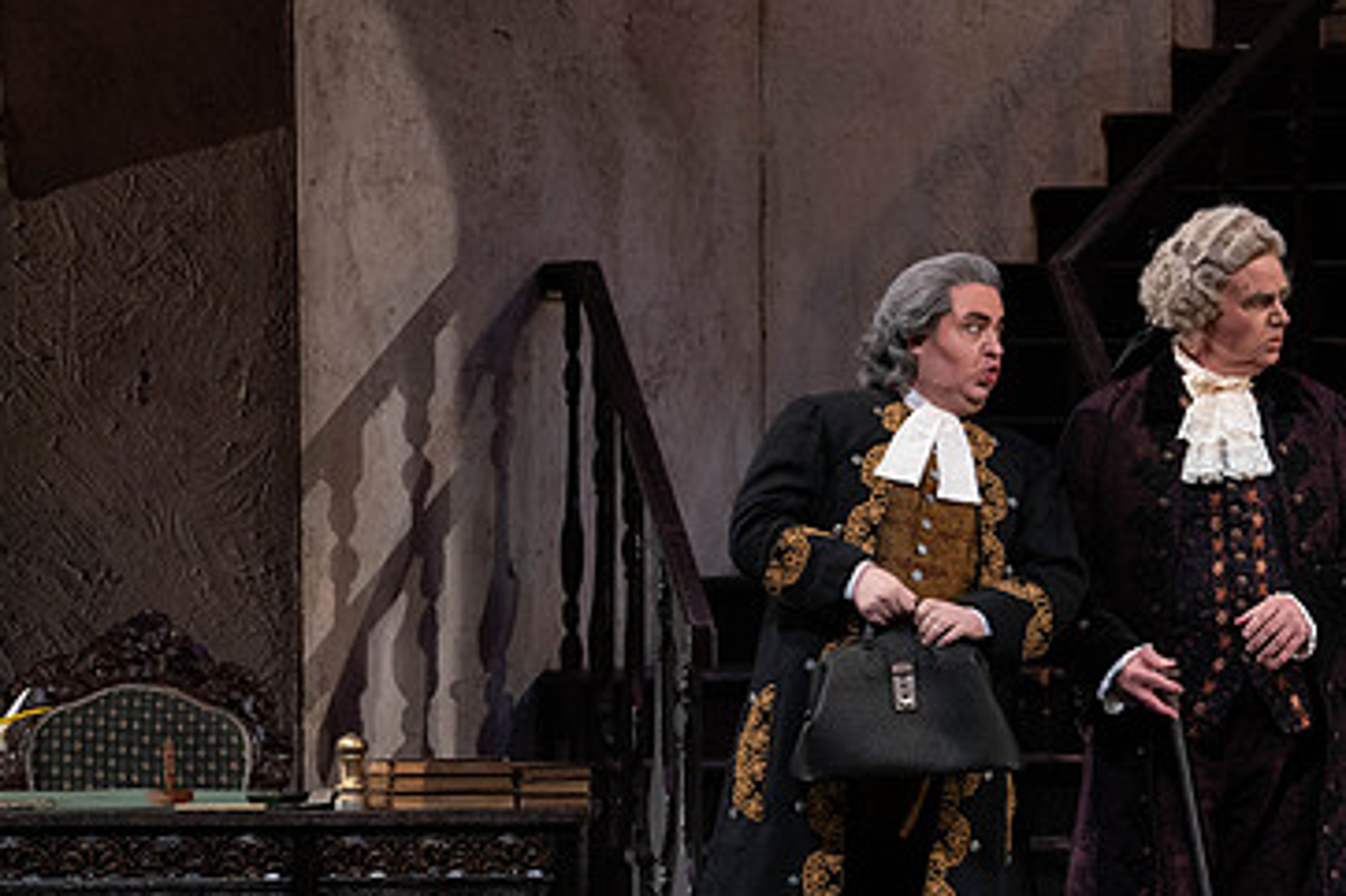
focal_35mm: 287
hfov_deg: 7.2
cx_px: 996
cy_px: 649
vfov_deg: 4.8
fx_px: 10725
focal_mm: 179
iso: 3200
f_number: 8
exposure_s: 1/250
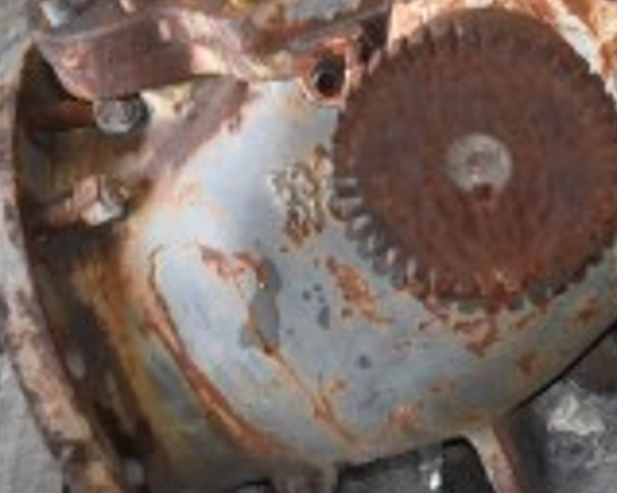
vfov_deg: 9.1
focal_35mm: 168
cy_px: -78
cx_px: 772
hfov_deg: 11.2
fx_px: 3066
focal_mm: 38
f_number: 4.8
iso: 1000
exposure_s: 1/125
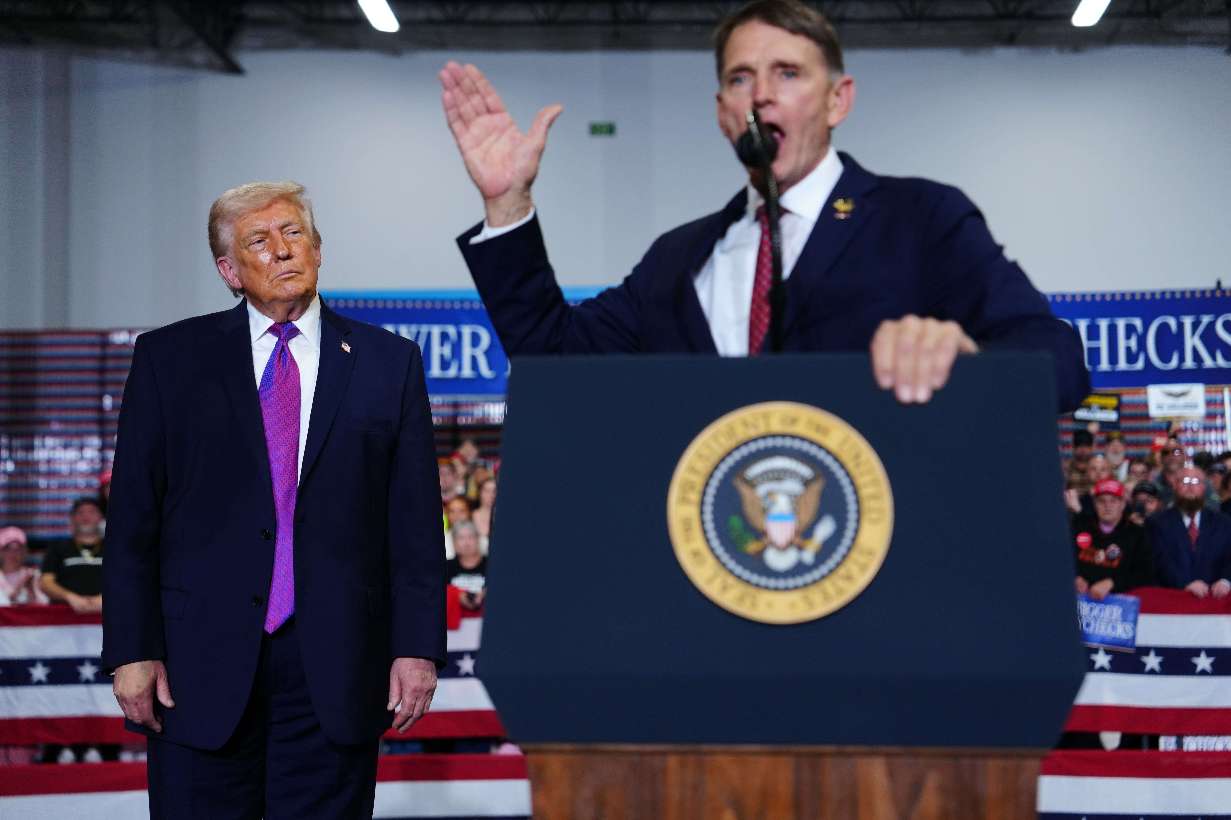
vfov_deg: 20.0
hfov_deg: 29.7
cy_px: 410
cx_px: 616
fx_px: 2325
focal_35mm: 68
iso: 1250
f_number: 2.8
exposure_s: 1/500
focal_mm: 68
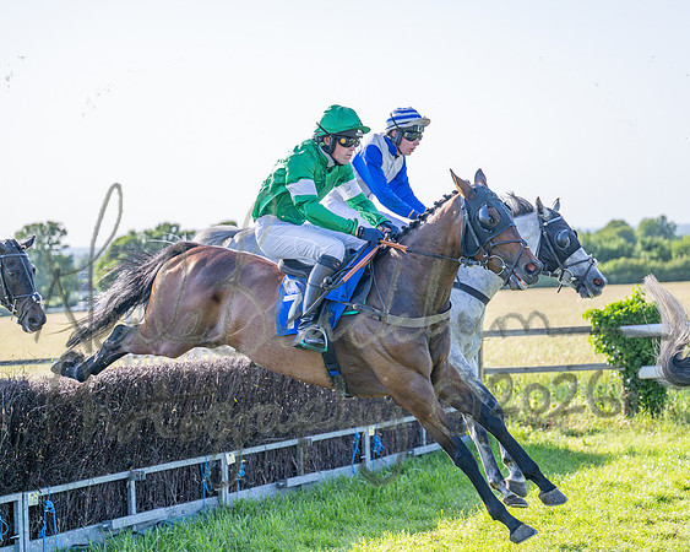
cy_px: 276
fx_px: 1610
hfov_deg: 24.2
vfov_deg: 19.4
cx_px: 345
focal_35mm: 79
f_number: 2.8
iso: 200
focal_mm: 70
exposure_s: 1/2000
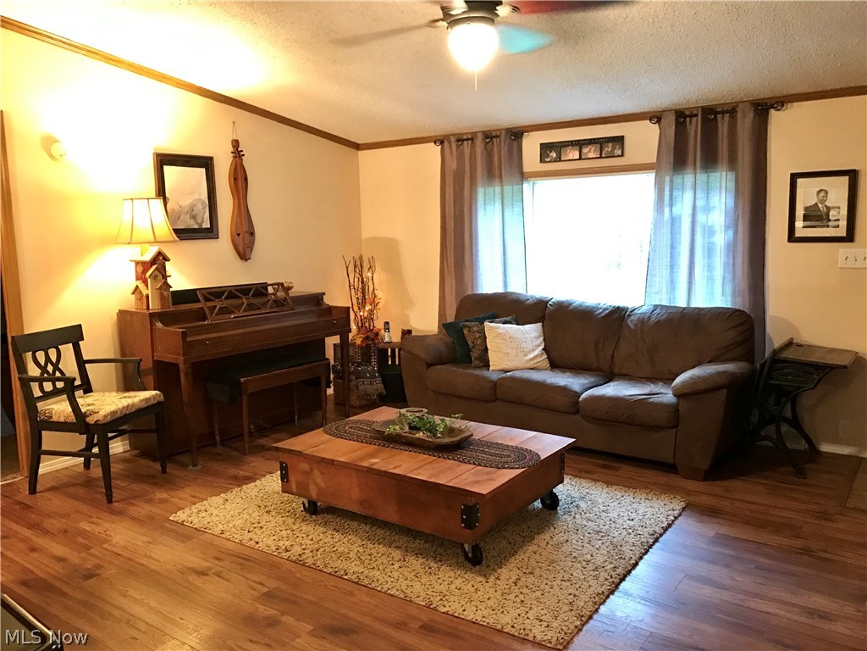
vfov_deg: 49.7
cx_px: 434
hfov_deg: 63.4
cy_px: 326
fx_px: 701
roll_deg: +1.3
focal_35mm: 28
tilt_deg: -8.4
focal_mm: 3.99
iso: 100
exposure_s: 1/7
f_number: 1.8
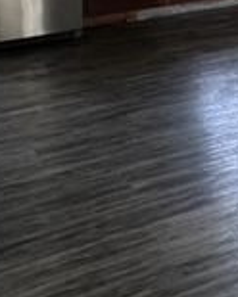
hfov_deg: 15.2
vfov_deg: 19.7
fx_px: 792
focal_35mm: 90
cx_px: 403
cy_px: -79
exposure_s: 1/99
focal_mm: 2.22
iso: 250
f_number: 2.2
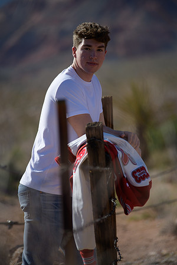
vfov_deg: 10.3
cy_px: 132
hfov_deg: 6.9
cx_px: 88
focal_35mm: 200
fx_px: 1475
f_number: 2.8
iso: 200
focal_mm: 200
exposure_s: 1/5000
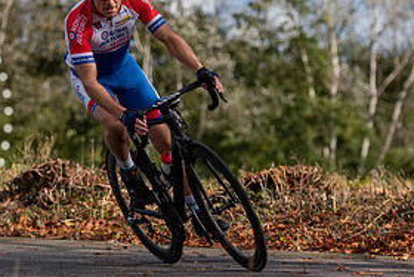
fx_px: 2382
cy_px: 38
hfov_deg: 9.9
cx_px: 104
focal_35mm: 207
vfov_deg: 6.6
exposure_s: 1/3200
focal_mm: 100
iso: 160
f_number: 2.8
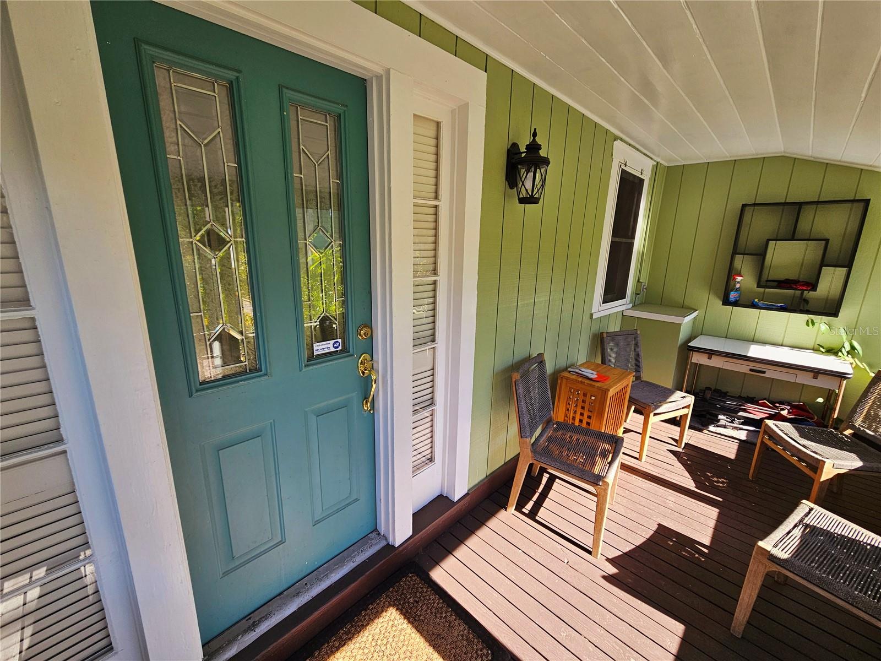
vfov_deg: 89.9
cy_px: 330
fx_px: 331
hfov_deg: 106.2
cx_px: 440
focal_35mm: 13
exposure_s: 1/185
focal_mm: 2.2
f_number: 2.2
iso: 50
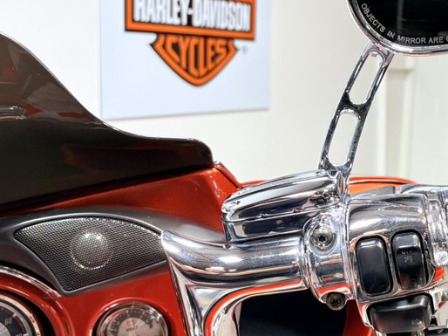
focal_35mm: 54
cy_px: 180
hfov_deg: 34.3
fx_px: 699
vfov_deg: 27.0
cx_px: 368
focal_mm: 5.96
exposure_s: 1/120
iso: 64
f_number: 1.6
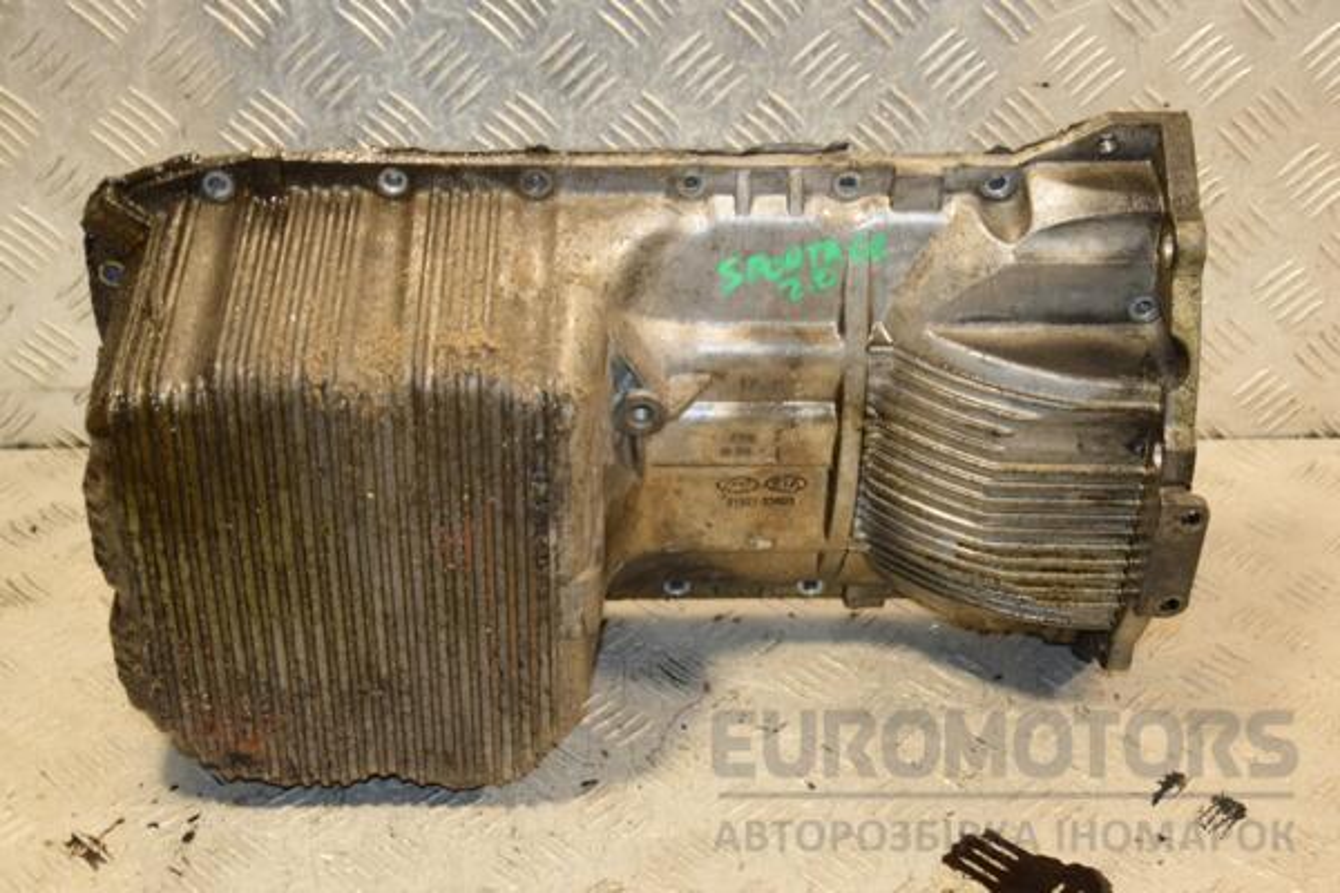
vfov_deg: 23.8
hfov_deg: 35.1
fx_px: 2122
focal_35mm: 57
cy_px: 446
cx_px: 670
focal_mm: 38
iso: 800
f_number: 5
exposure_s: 1/100
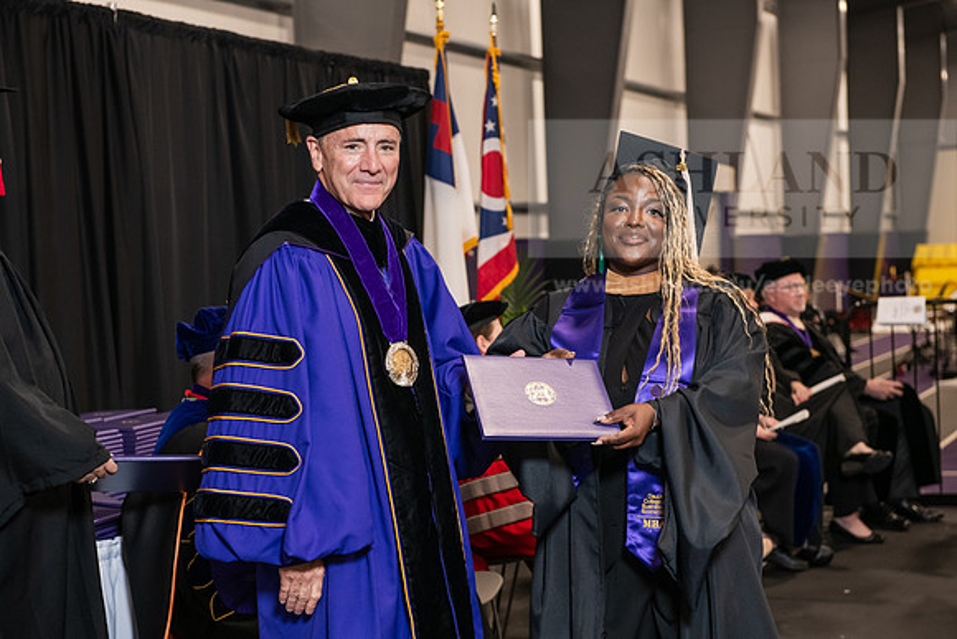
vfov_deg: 19.5
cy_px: 320
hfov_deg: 28.8
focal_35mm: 70
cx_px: 478
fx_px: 1861
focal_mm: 70
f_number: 5
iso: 2000
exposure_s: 1/125
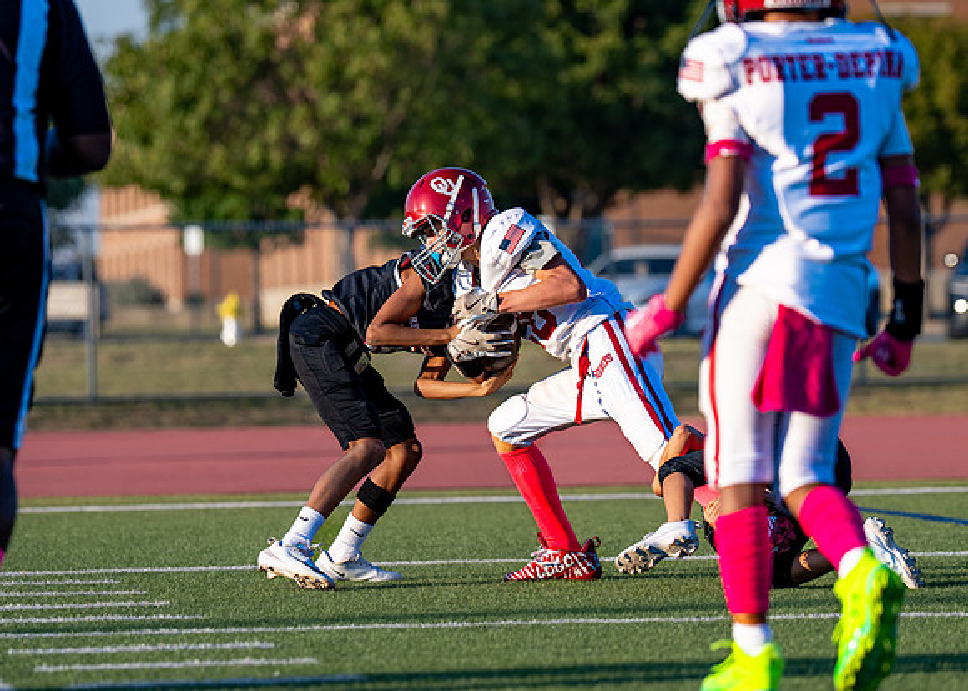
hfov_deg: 8.2
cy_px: 306
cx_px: 518
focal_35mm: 245
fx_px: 6735
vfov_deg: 5.9
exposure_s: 1/1600
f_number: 2.8
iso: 100
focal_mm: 134
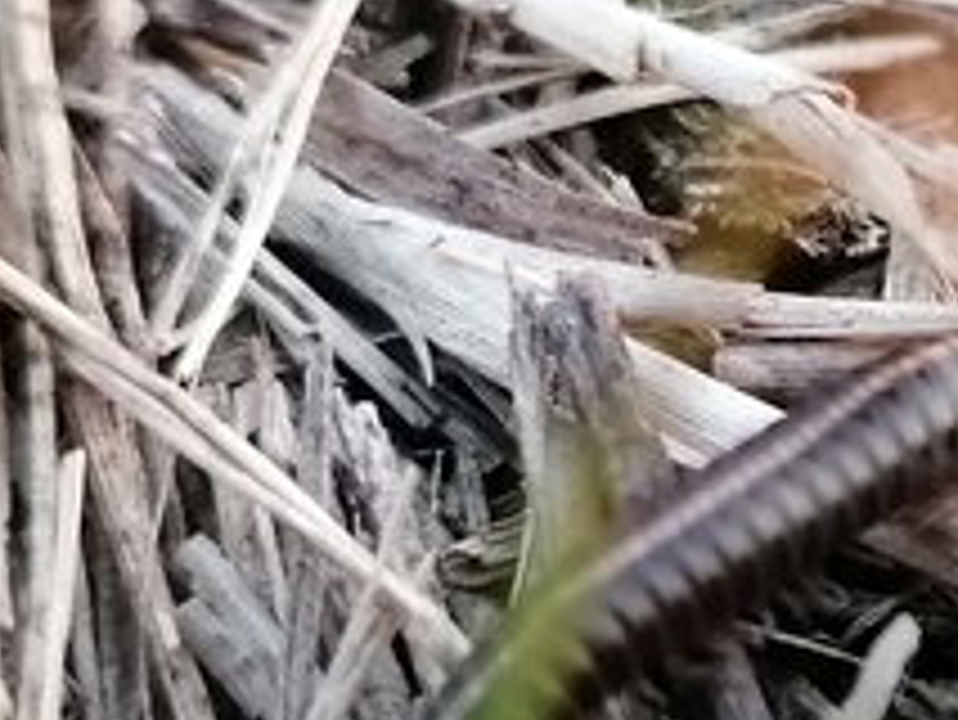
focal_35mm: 108
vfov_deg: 13.7
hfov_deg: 17.7
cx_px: 1014
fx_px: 2991
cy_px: 464
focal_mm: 4.75
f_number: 1.8
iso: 400
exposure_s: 1/50
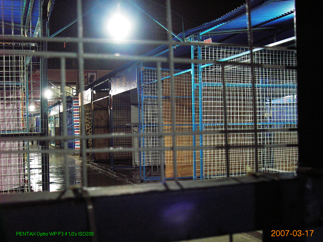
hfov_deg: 42.9
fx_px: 411
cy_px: 121
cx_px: 162
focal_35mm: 44
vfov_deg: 32.9
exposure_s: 1/2.5
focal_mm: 7.3
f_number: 3.4
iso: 200
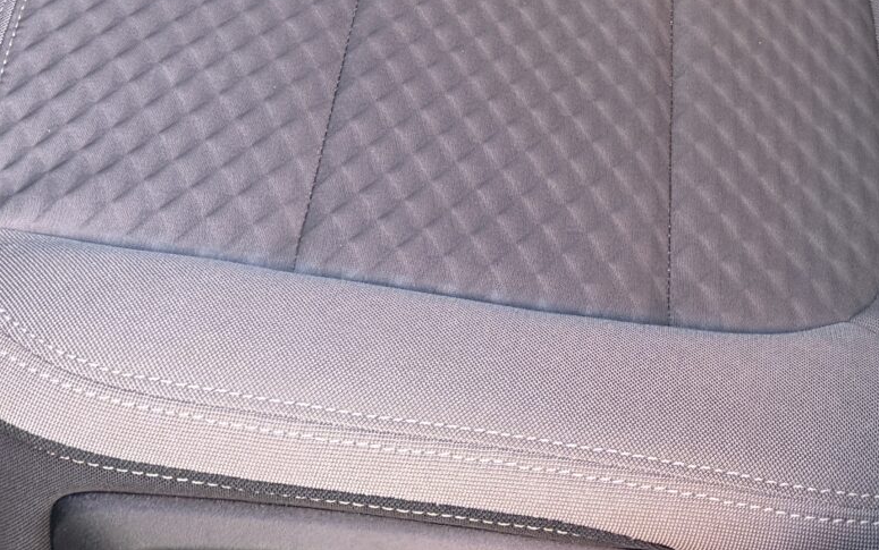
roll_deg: -0.4
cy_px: -500
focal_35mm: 84
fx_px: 2013
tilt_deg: -27.8
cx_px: 540
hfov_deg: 24.6
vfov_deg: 13.6
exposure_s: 1/137
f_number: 1.78
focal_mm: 6.76
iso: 160
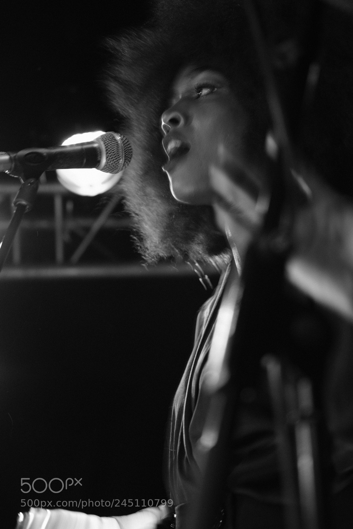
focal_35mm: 83
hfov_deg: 16.5
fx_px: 1220
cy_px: 264
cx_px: 176
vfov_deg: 24.5
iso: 1600
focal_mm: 55
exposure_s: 1/9
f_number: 2.8
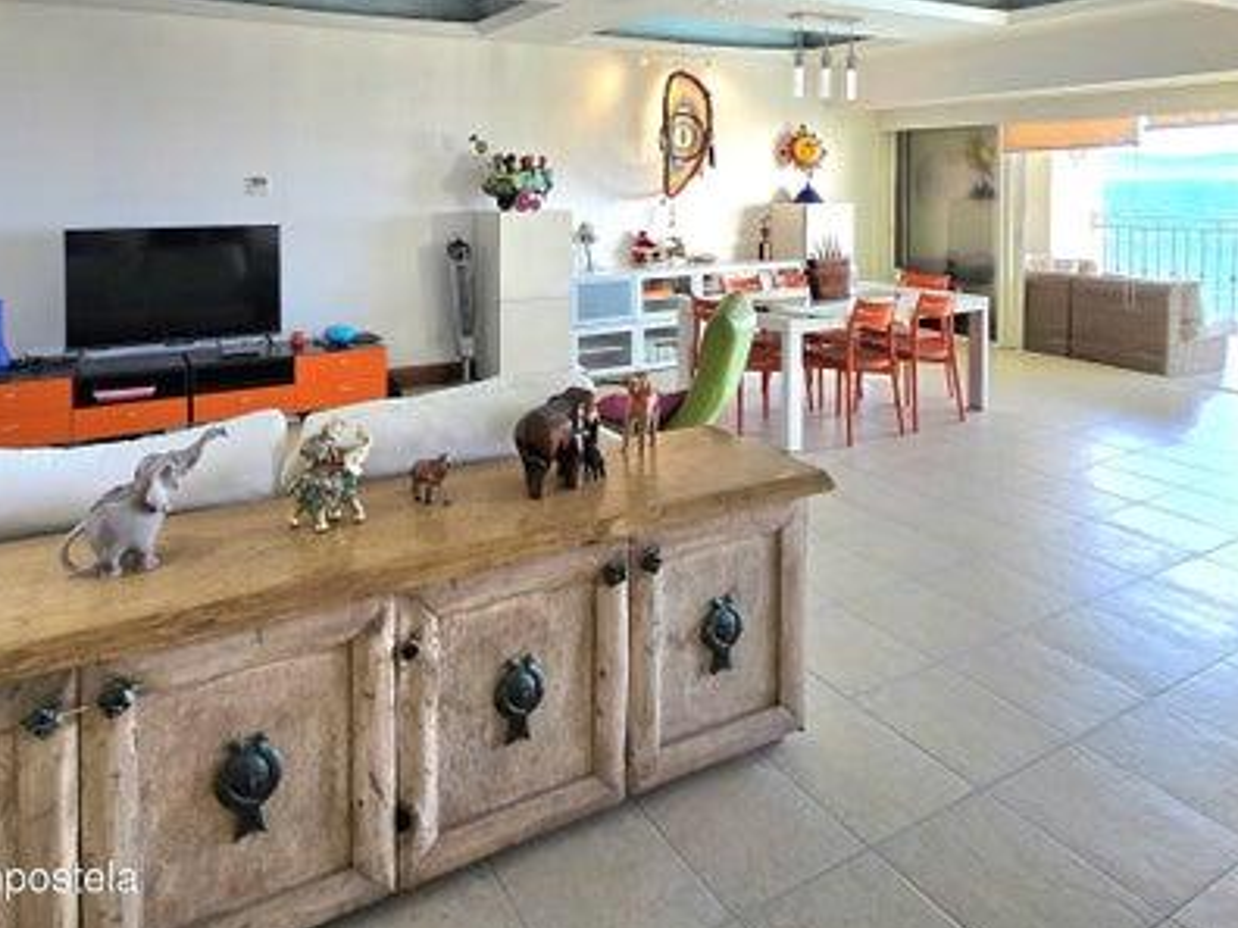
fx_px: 751
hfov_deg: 78.4
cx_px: 519
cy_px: 197
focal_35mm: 21
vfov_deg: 58.9
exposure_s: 1/60.2
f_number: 2.2
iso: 50
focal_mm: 2.2
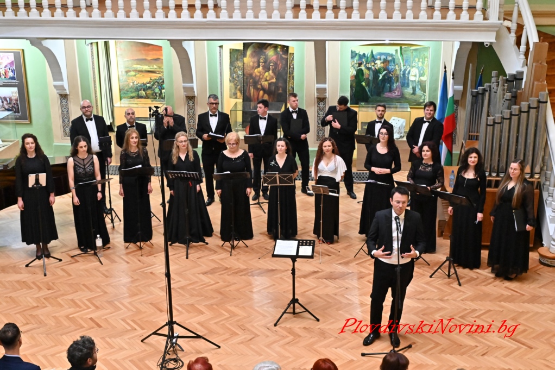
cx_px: 278
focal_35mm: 45
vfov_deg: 29.9
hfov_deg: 43.6
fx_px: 694
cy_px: 185
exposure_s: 1/250
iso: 10000
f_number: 5.6
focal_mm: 45
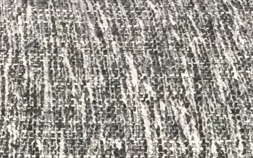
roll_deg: +2.5
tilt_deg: -41.2
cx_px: 139
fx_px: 1358
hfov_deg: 10.6
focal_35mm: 197
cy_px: 488
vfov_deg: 6.1
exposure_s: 1/33
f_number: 2.2
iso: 64
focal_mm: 4.15
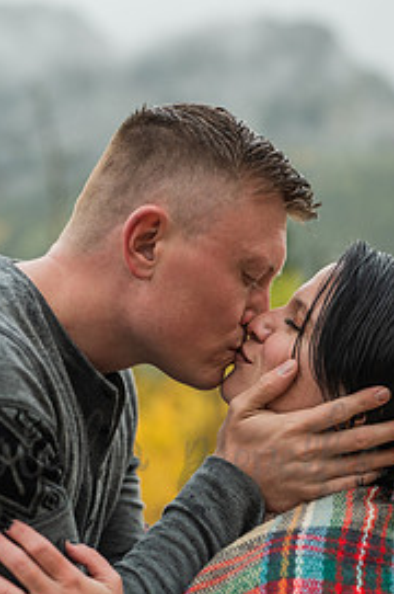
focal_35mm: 83
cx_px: 281
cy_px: 452
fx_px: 1366
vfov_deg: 24.2
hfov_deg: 16.4
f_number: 2.2
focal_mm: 50
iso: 320
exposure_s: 1/250
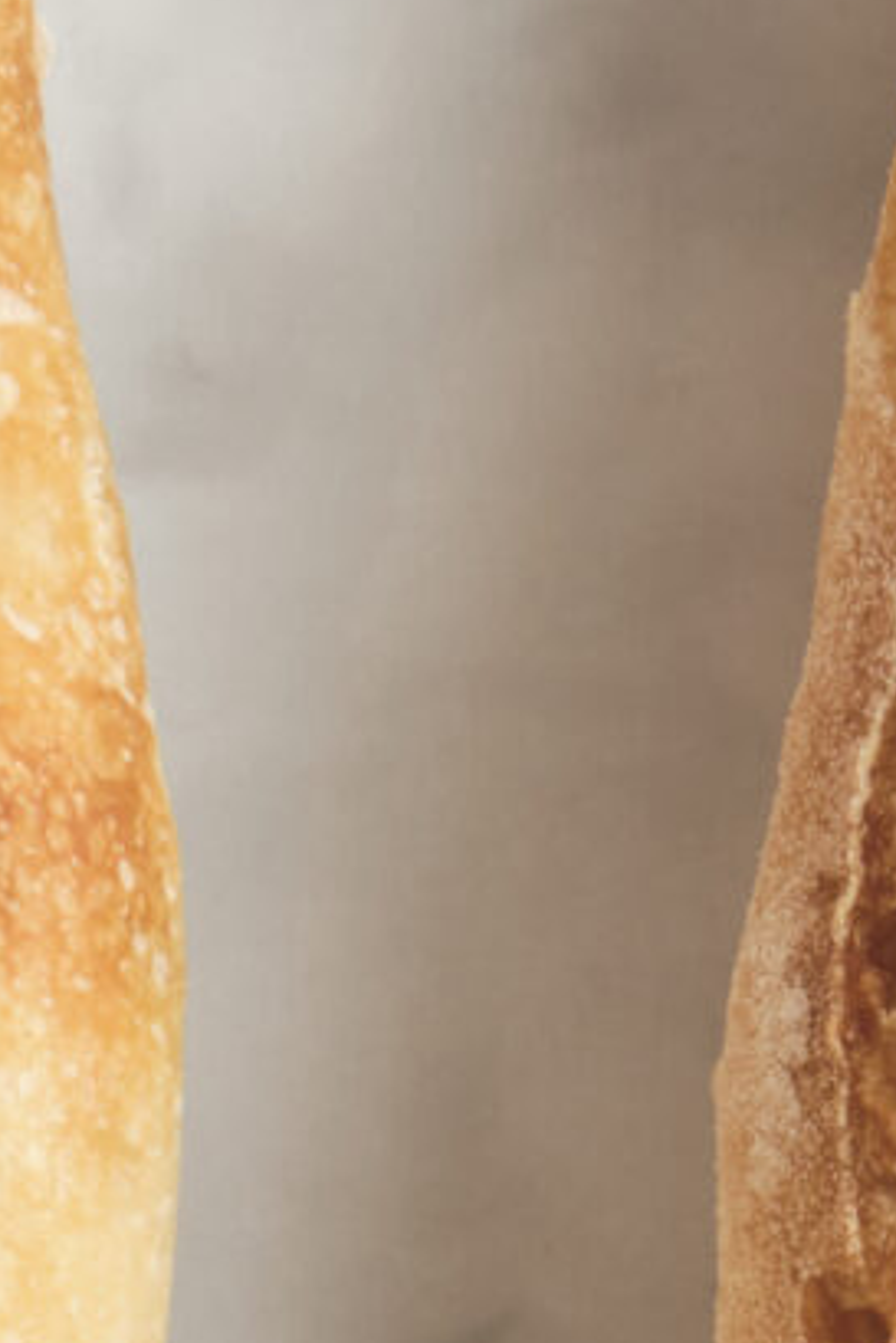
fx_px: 20477
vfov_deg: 3.7
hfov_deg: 2.5
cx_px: 98
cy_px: 2679
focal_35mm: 549
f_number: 8
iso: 160
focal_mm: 51.8
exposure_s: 1/250
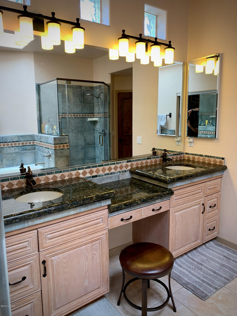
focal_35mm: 26
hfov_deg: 53.1
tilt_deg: -10.3
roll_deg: +0.0
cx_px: 118
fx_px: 237
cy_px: 158
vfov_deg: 67.3
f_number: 1.8
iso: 50
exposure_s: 1/120
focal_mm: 4.25
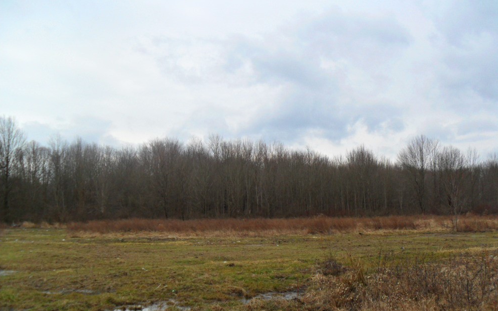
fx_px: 516
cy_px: 183
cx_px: 249
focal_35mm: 38
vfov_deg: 33.5
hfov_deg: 51.5
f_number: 3
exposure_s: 1/500
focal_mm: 6.3
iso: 80
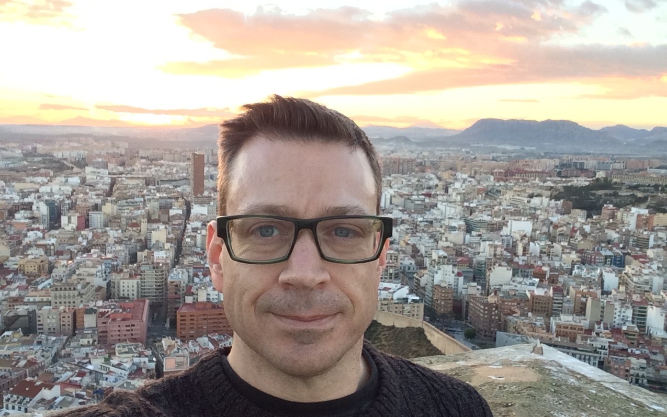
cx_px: 333
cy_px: 211
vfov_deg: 38.3
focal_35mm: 33
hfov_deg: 58.1
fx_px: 600
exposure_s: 1/100
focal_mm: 2.15
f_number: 2.4
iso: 80
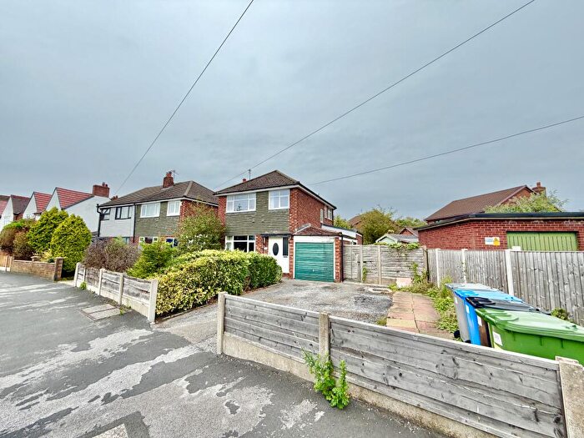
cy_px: 219
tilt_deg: +8.2
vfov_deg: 85.7
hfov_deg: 102.1
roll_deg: +0.2
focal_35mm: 14
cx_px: 292
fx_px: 236
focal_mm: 2.22
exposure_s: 1/276
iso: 50
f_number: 2.2
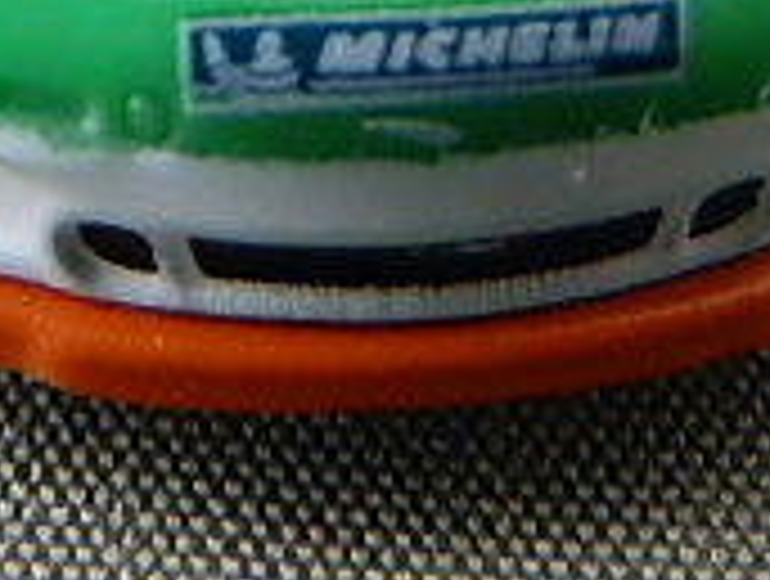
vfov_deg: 11.0
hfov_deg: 15.4
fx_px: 2831
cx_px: 239
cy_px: -441
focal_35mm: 127
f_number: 3.5
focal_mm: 6.17
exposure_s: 1/8
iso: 320
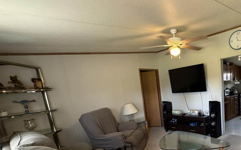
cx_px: 184
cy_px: 115
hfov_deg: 71.3
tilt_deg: -9.7
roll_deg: +4.8
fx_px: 151
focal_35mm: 23
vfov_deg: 50.5
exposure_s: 1/60
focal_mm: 2.22
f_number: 2.2
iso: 400
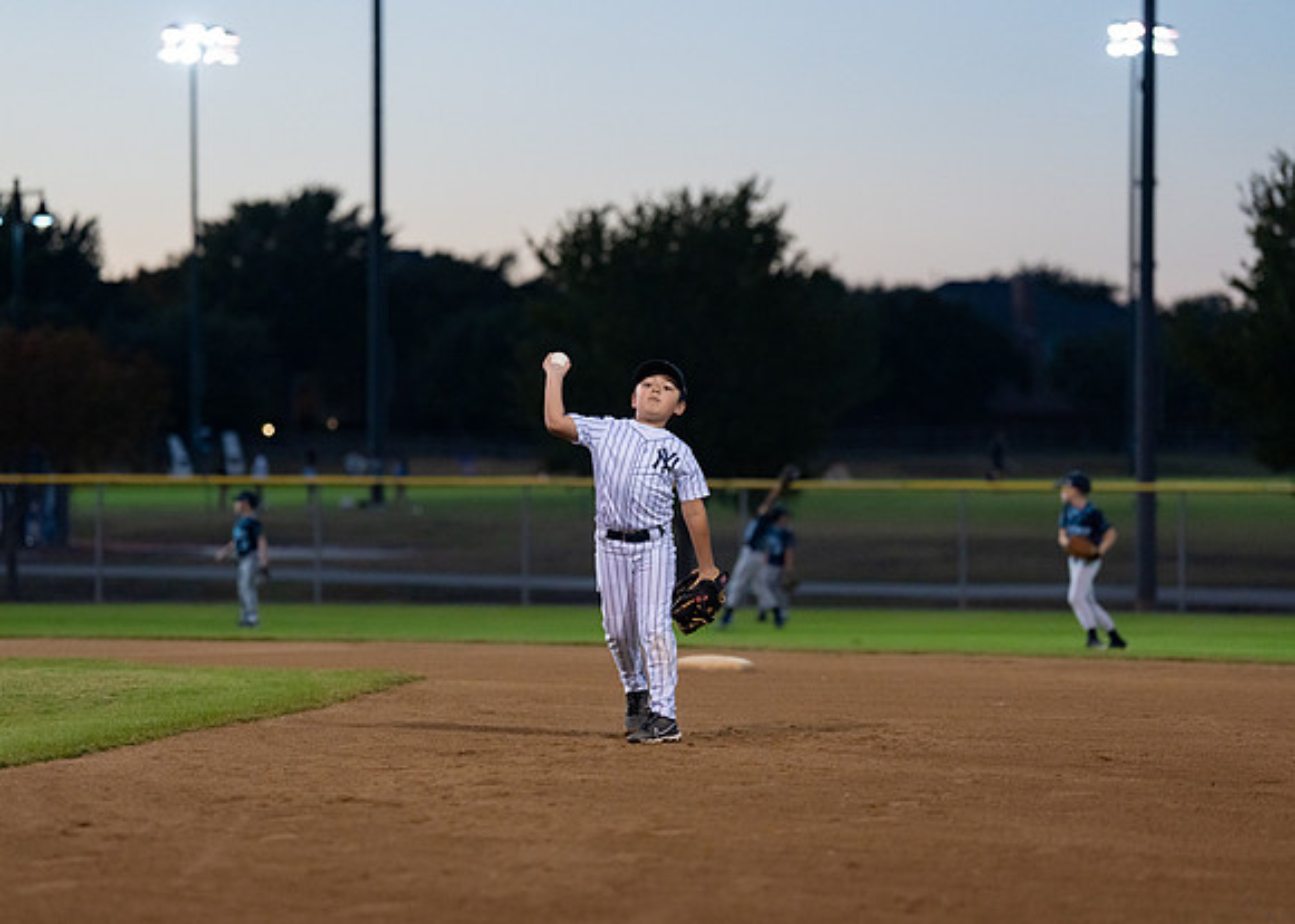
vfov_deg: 10.6
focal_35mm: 136
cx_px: 615
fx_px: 5005
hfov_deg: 14.7
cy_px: 471
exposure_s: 1/1000
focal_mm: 124
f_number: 2.8
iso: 1600
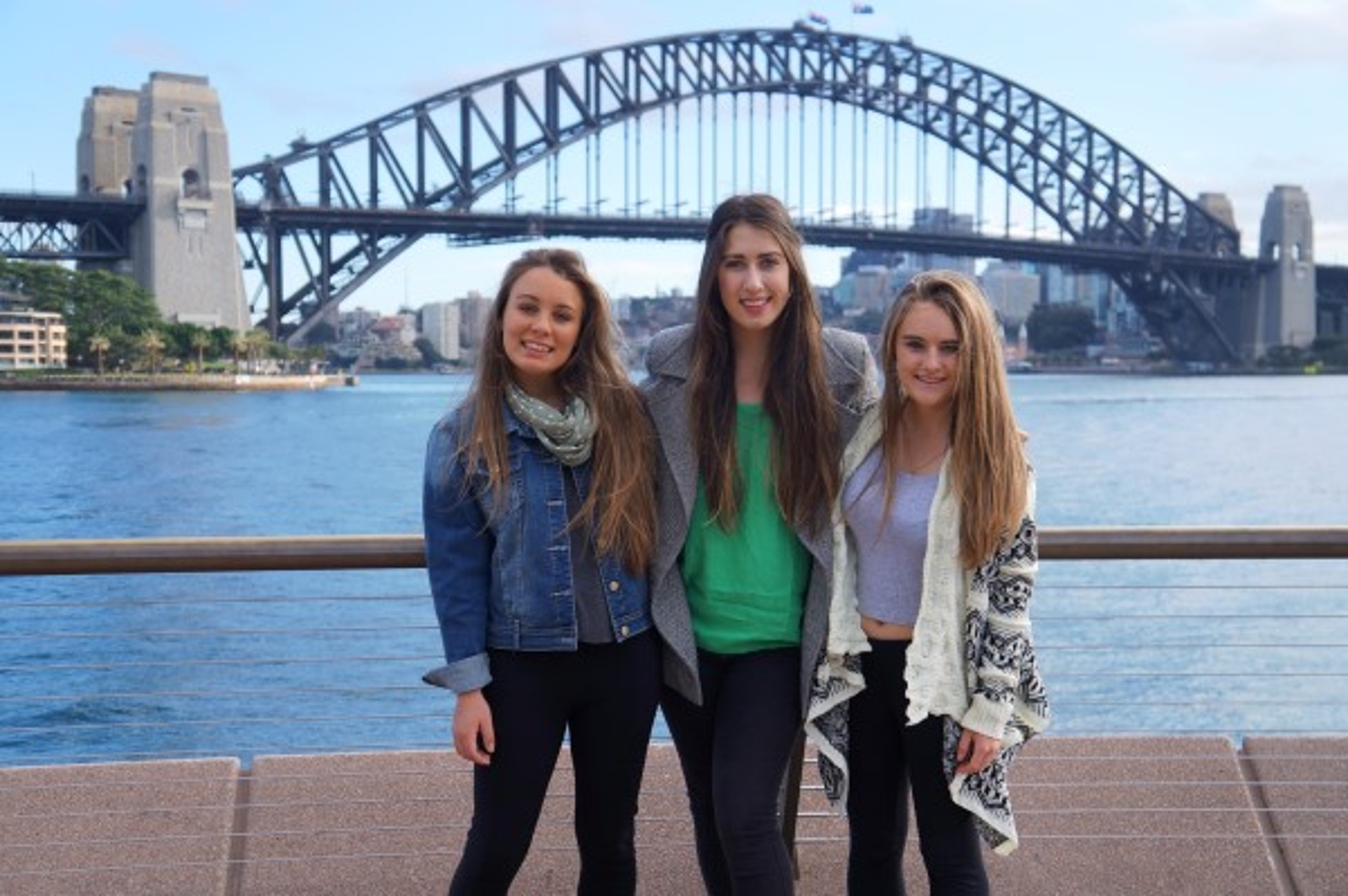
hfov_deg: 41.1
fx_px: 1796
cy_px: 448
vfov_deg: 28.0
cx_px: 674
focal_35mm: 48
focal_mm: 32
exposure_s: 1/640
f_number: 5
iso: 200
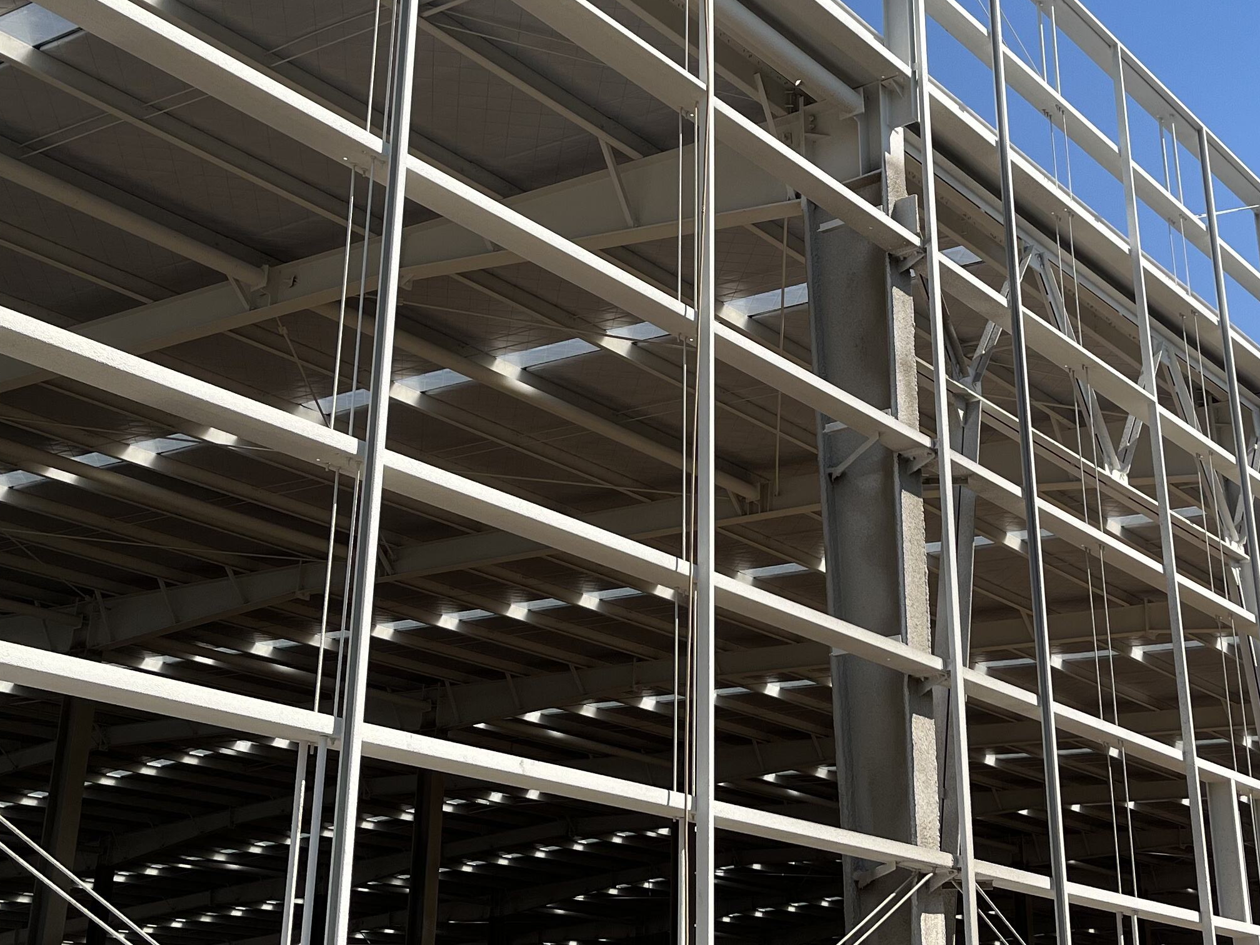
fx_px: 1893
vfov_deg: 27.8
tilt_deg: +24.4
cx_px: 771
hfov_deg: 36.6
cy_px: 301
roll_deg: +0.1
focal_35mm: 52
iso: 50
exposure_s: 1/4149
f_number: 1.6
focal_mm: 5.1
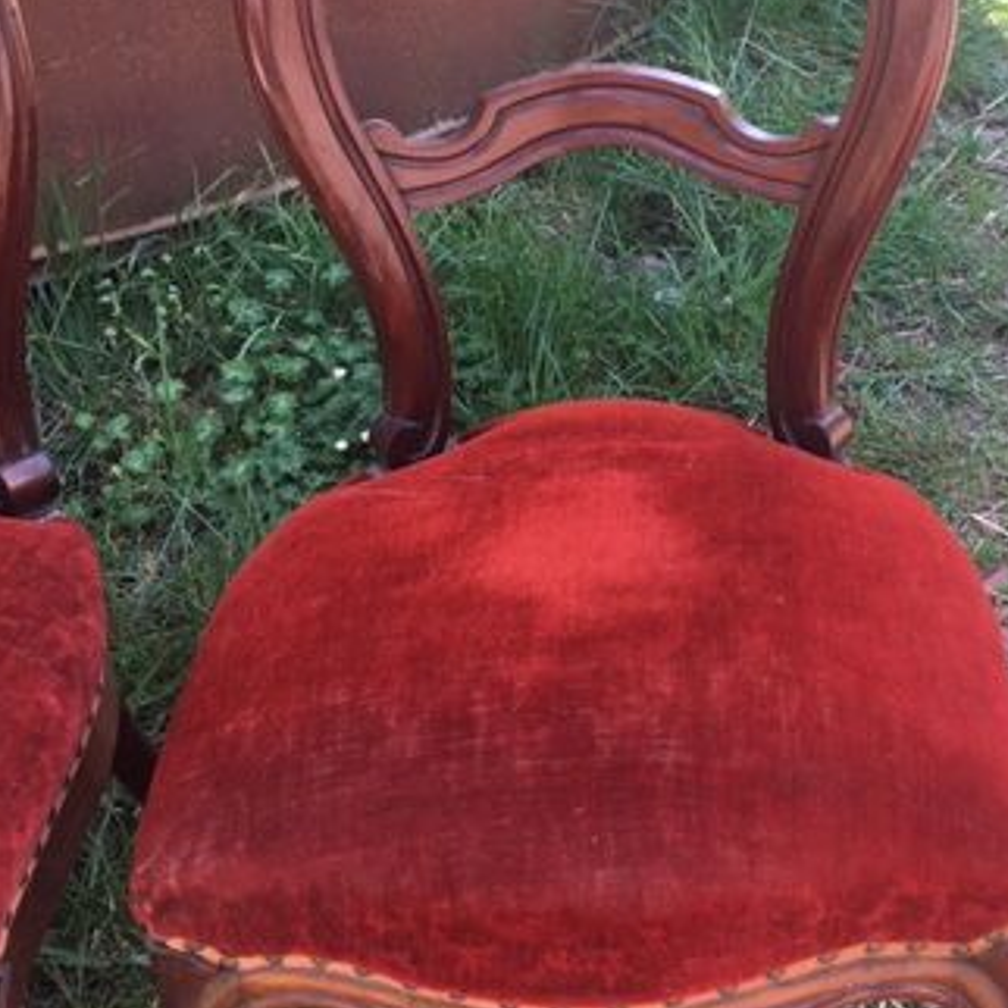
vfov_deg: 33.2
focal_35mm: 51
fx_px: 1680
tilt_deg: -35.0
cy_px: 382
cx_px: 667
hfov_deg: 33.1
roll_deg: +6.1
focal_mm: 4.15
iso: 25
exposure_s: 1/114
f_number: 2.2
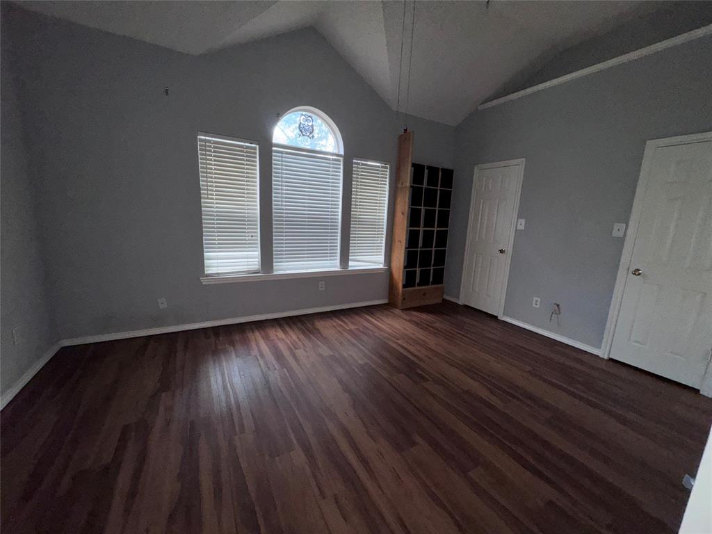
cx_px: 356
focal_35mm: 14
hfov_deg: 102.1
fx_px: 288
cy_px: 267
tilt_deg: -10.5
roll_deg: -3.4
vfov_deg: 85.7
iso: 100
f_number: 2.2
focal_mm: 2.22
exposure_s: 1/60
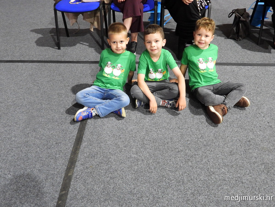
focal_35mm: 32
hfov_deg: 56.8
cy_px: 104
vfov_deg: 44.2
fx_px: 254
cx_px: 138
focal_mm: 5.8
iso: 800
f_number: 3.2
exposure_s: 1/8
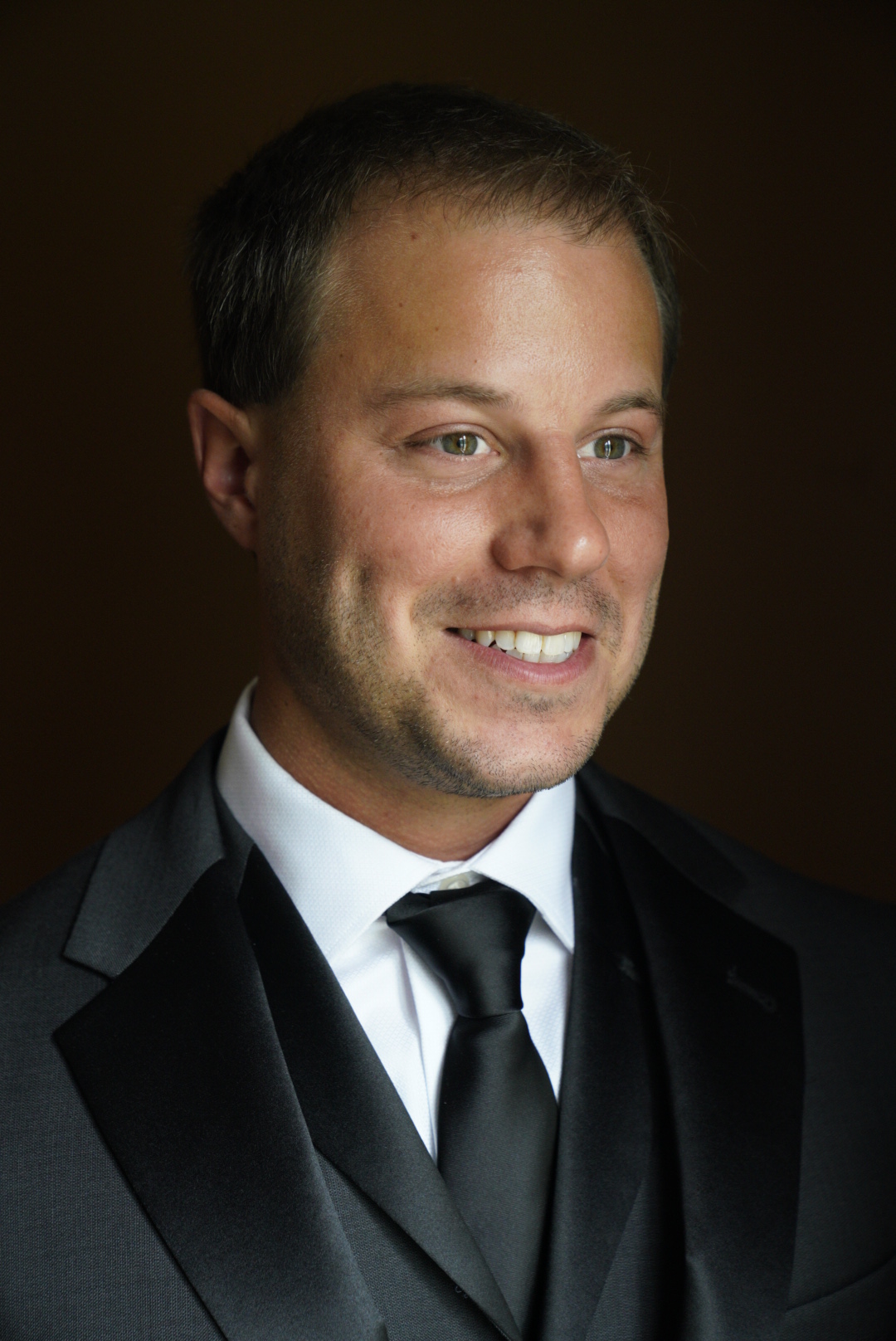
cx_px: 448
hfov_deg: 20.1
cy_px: 670
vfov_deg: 29.6
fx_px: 2534
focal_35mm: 68
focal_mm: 68
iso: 2500
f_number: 4.5
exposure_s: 1/200
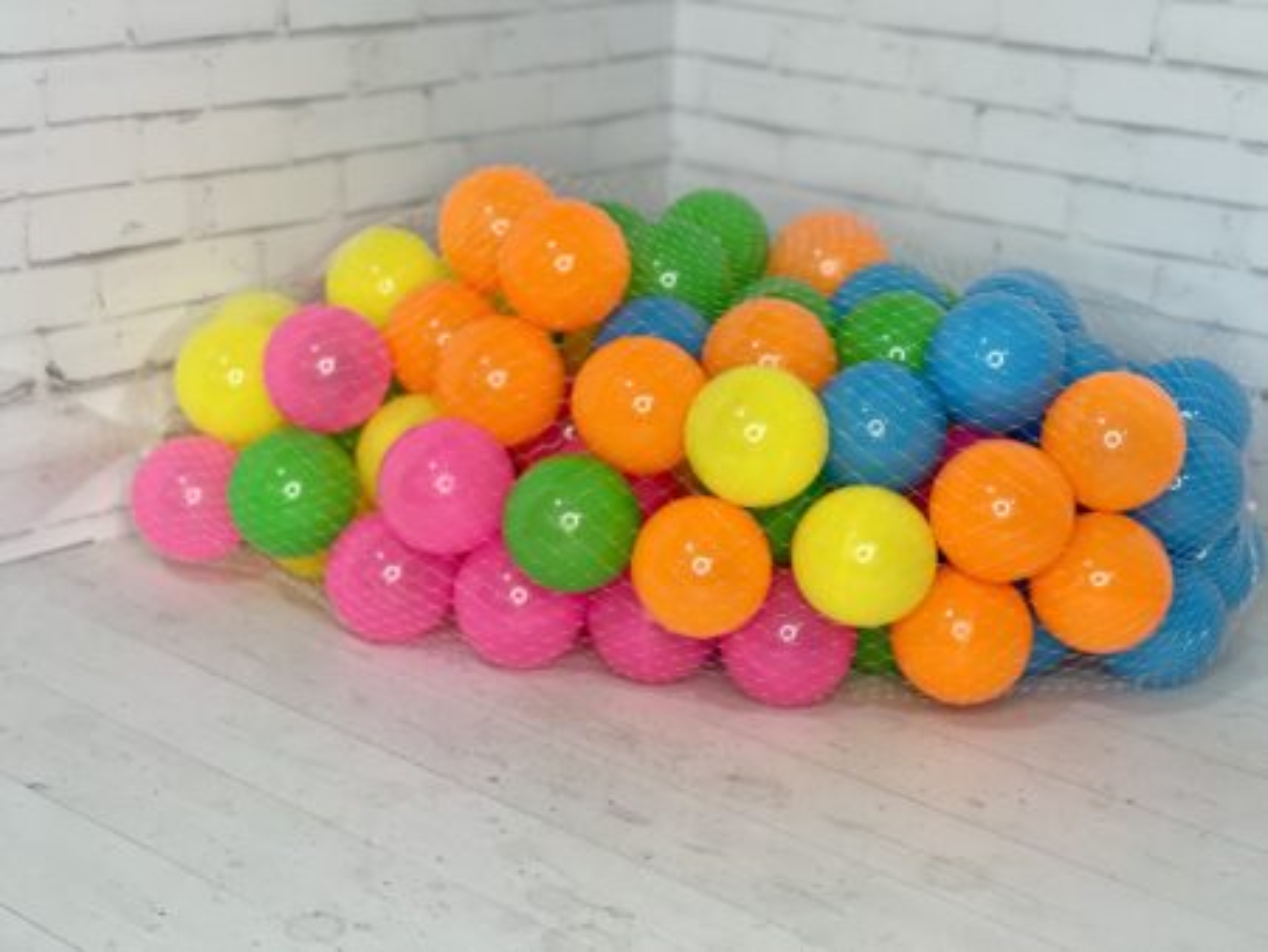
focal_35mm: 64
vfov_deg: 23.0
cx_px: 634
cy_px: 476
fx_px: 2346
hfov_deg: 30.3
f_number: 2.2
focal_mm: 7.5
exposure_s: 1/121
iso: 125
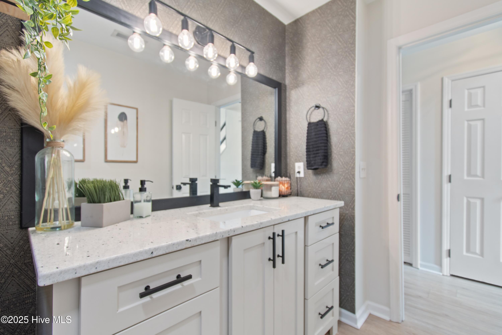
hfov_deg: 100.4
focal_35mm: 15
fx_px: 209
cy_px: 168
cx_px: 251
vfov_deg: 77.3
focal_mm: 10
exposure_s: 1/5
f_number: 4.5
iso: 100
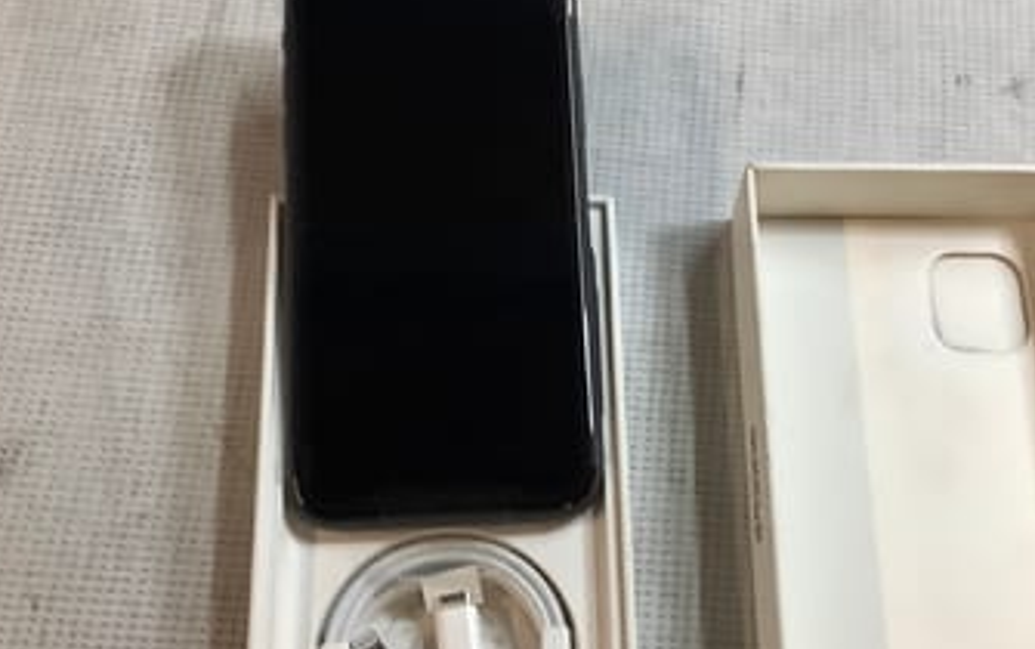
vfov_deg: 26.3
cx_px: 627
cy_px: 406
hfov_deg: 40.8
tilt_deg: -66.7
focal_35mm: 49
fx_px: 1383
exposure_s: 1/50
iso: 100
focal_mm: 3.3
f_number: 2.4
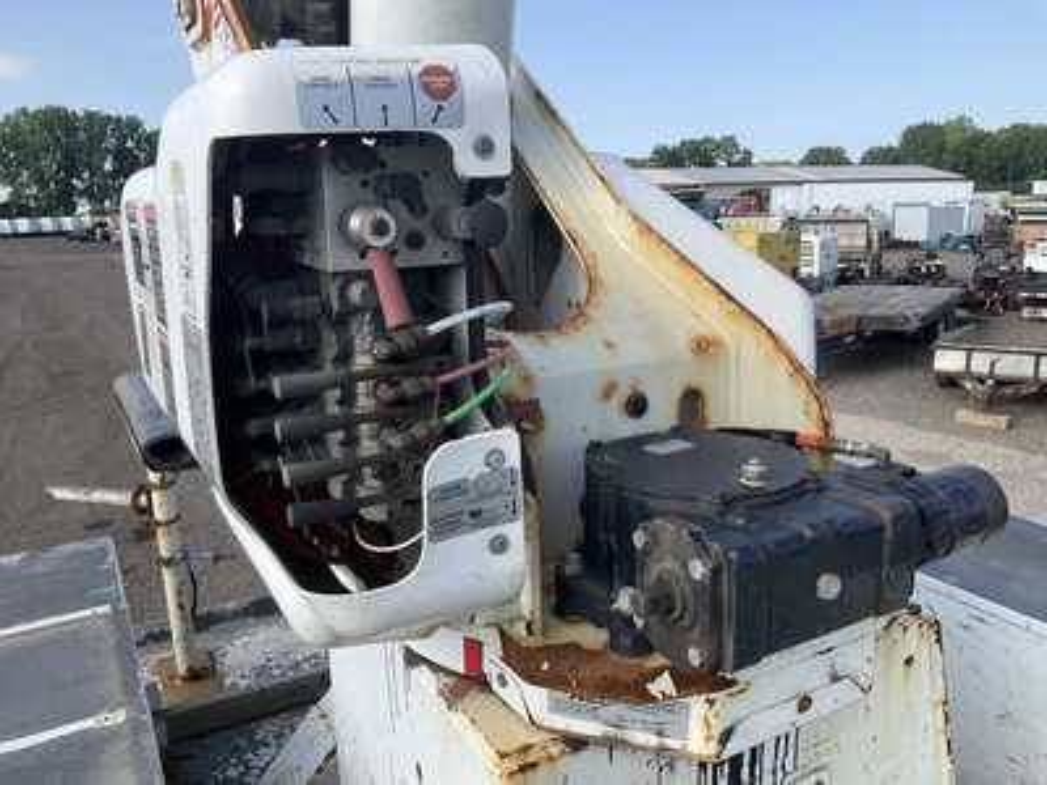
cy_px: 392
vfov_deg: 48.2
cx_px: 524
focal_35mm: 29
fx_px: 877
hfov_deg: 61.7
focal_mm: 3
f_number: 1.8
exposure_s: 1/944
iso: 25
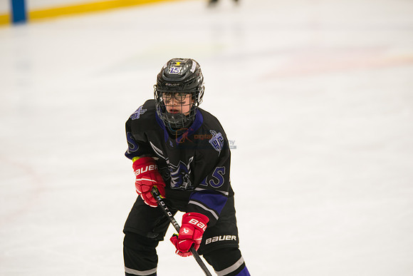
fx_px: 2398
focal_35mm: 209
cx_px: 206
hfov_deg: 9.8
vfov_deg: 6.6
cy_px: 138
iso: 2000
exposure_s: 1/1250
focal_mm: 209
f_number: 3.2
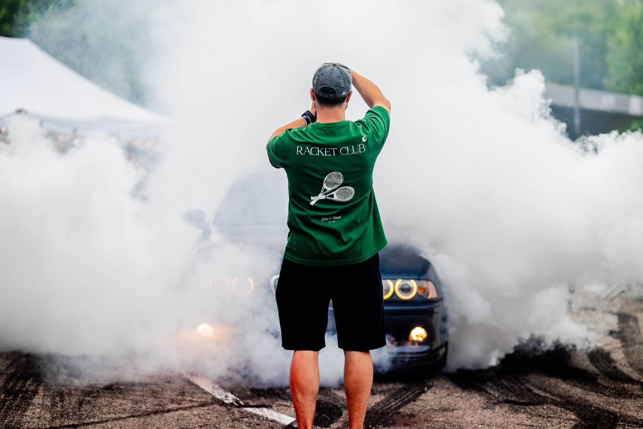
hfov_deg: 23.6
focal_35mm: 86
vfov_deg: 15.9
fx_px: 1537
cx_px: 321
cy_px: 216
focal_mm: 85
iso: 800
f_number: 2.2
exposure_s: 1/640
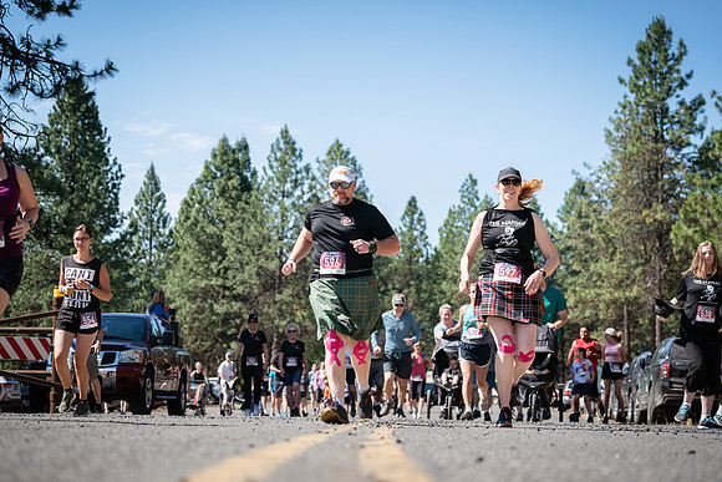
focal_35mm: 74
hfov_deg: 27.3
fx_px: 1484
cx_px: 361
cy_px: 241
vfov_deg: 18.4
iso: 100
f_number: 4
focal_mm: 74
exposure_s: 1/500
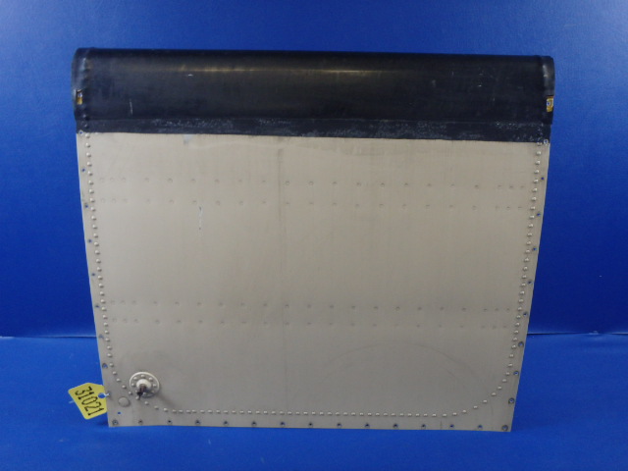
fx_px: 508
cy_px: 236
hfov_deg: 63.4
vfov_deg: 49.7
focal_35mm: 28
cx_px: 314
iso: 400
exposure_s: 1/30
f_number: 3.9
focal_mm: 5
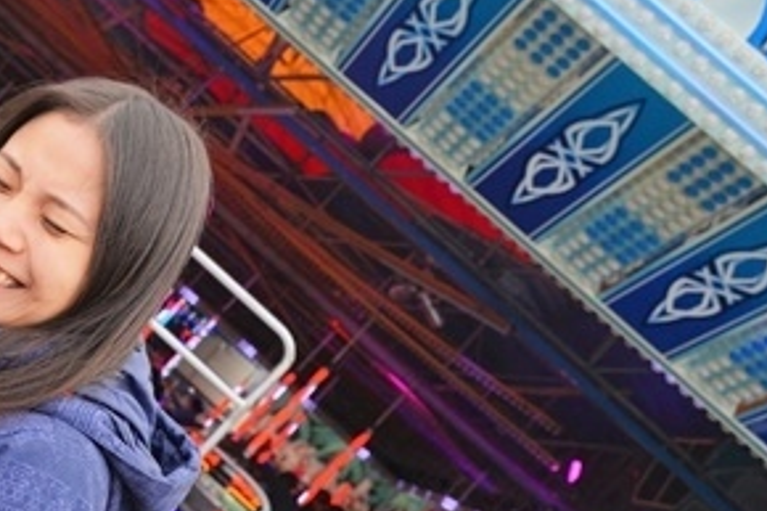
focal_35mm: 80
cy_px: 274
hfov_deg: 24.3
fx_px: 1703
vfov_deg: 17.0
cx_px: 11
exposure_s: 1/200
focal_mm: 29
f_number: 5.6
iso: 125
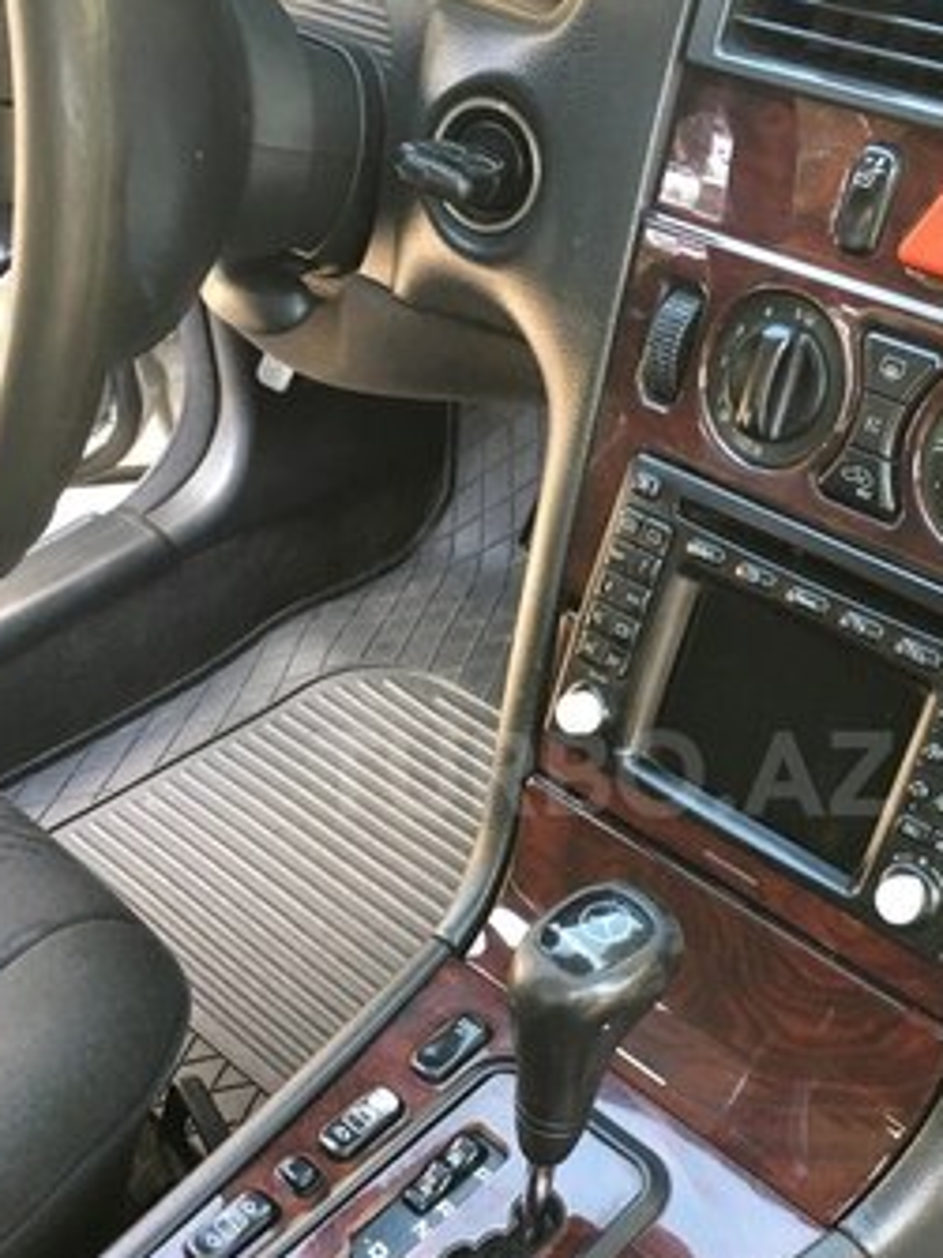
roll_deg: +1.9
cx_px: 605
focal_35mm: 43
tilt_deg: -41.7
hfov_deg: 33.4
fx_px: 1563
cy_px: 774
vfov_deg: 43.6
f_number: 2.2
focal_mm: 4.15
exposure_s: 1/33
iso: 50
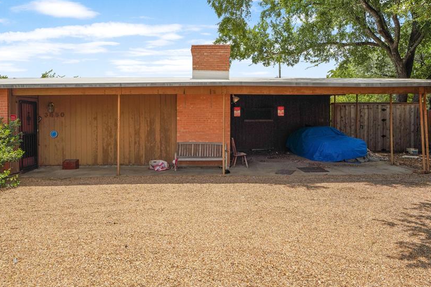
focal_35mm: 26
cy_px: 119
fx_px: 307
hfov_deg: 70.2
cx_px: 213
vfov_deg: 50.0
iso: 640
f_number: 9
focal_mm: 20.5
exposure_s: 1/1250
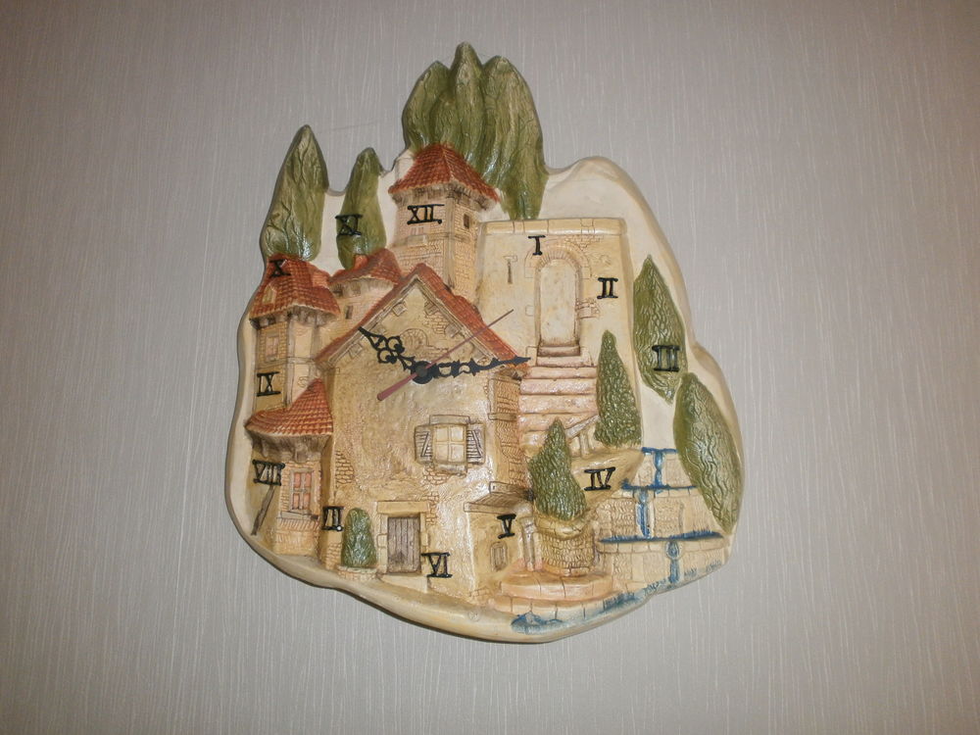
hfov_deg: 65.3
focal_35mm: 27
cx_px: 490
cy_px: 368
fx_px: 764
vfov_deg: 51.4
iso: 125
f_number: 2.9
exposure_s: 1/30
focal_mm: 4.8
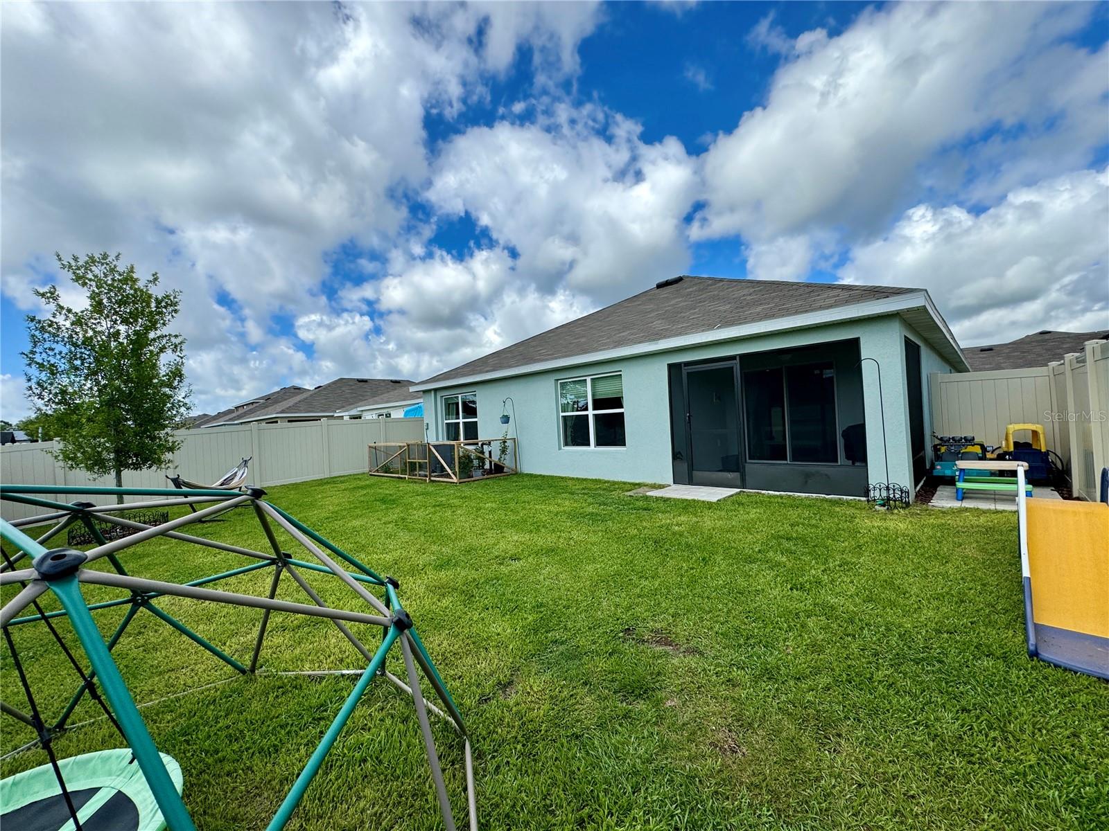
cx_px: 554
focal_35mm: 14
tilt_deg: +1.6
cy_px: 416
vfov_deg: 85.7
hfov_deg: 102.1
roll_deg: +2.3
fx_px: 449
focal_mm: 2.22
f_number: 2.2
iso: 50
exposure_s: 1/1880
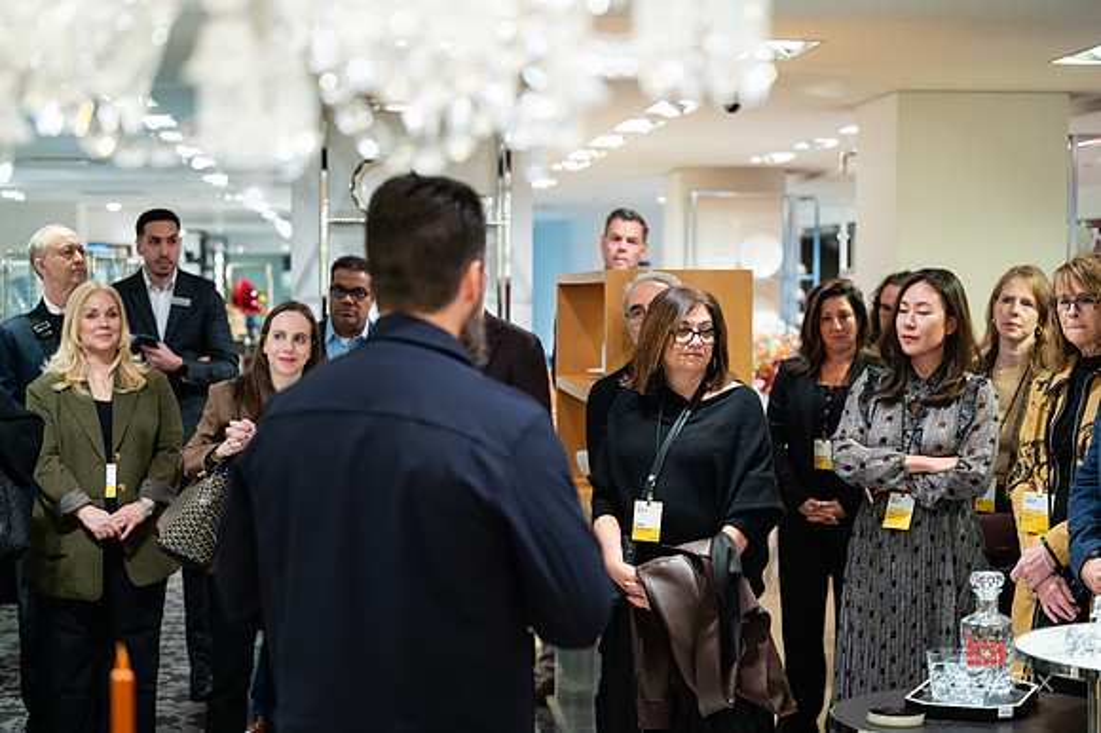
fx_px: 2166
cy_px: 366
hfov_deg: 28.5
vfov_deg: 19.2
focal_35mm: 71
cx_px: 550
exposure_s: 1/160
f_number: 3.2
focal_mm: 70
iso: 640
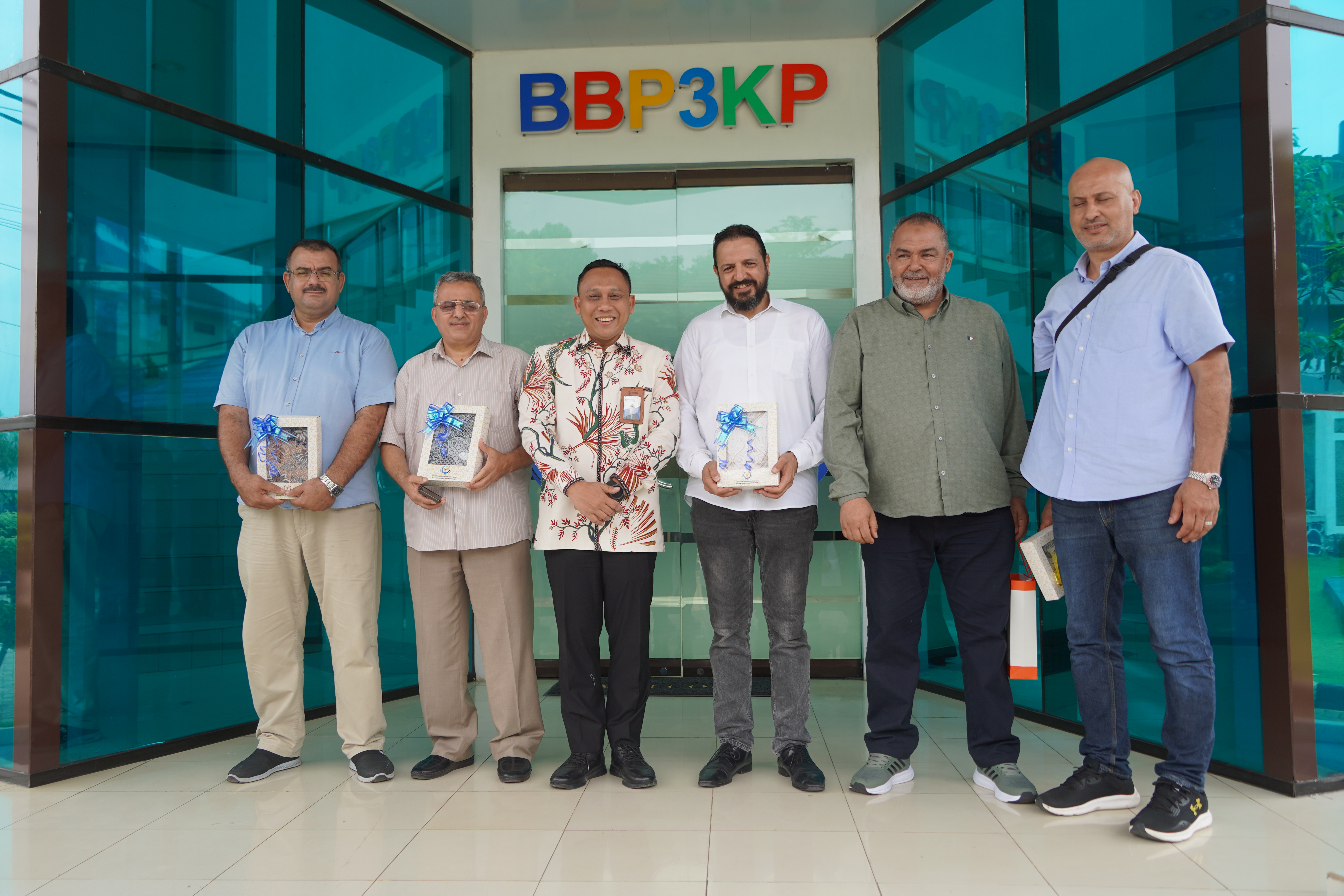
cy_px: 448
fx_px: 1083
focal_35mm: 29
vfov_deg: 45.0
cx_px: 672
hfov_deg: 63.7
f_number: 4
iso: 100
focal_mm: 29
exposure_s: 1/250
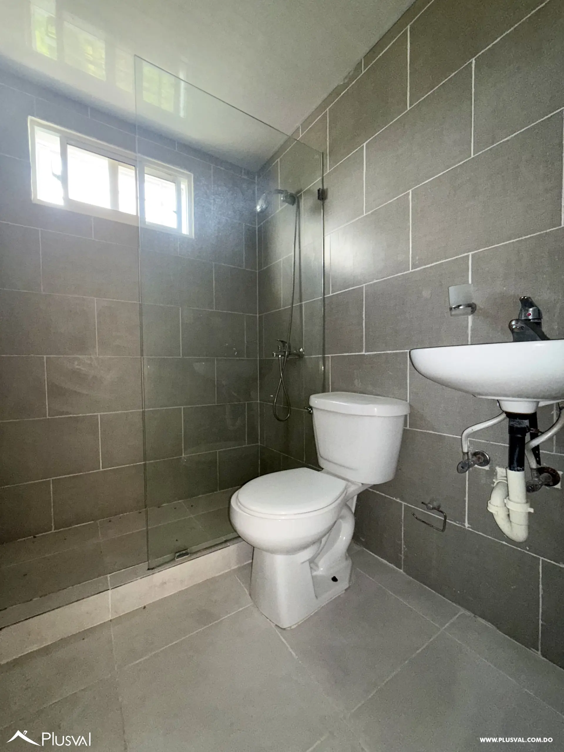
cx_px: 282
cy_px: 376
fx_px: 304
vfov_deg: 102.1
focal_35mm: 14
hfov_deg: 85.7
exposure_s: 1/60
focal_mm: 2.22
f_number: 2.2
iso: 160
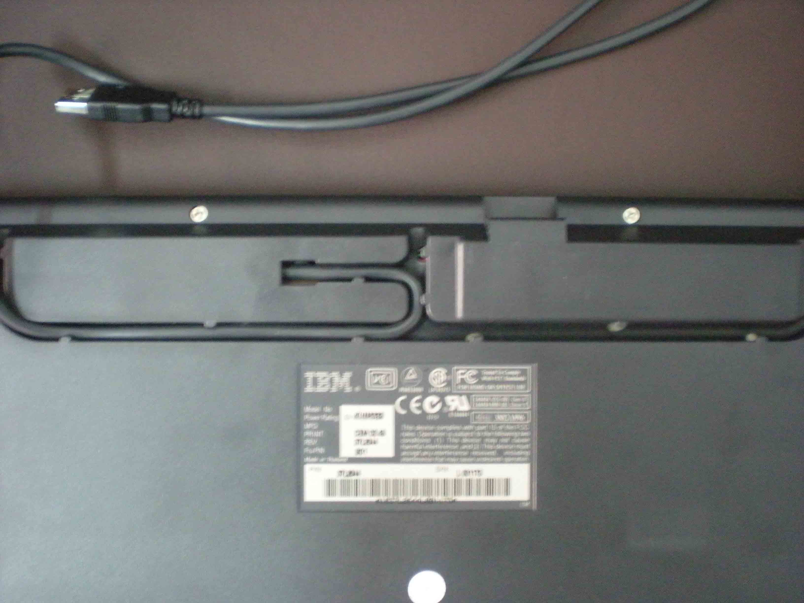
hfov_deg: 49.0
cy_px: 302
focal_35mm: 38
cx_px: 402
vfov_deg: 37.7
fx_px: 883
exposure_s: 1/7.7
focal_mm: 6.3
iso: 800
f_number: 3.1
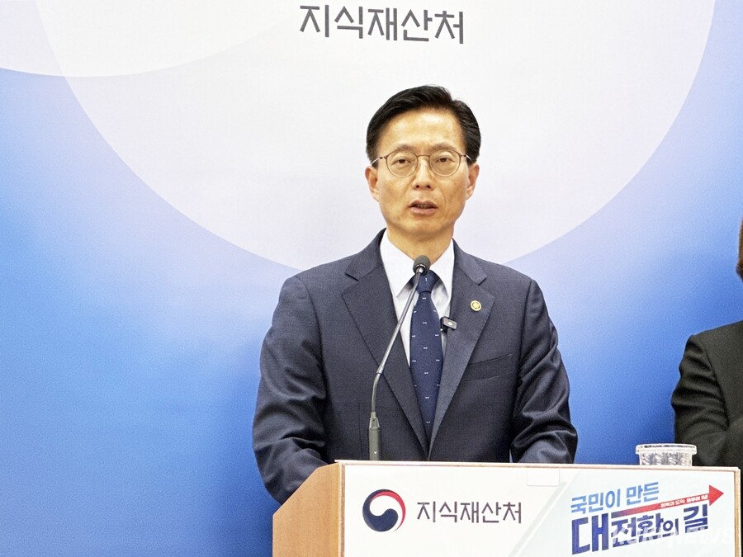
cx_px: 372
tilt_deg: +7.8
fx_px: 1653
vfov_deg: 19.1
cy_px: 278
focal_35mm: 77
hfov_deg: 25.3
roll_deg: -0.8
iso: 160
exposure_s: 1/40
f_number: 2.8
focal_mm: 9
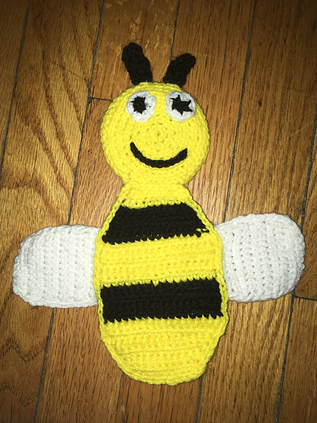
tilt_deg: -86.7
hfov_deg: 48.2
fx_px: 354
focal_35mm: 29
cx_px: 158
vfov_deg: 61.7
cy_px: 212
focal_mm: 4.15
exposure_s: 1/56
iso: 25
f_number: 2.2
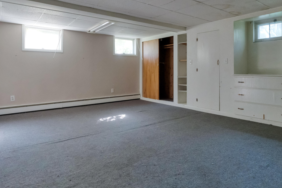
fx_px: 188
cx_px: 156
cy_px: 74
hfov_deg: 73.5
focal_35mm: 24
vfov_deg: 52.7
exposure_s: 1/1500
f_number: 8
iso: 12800
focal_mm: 16
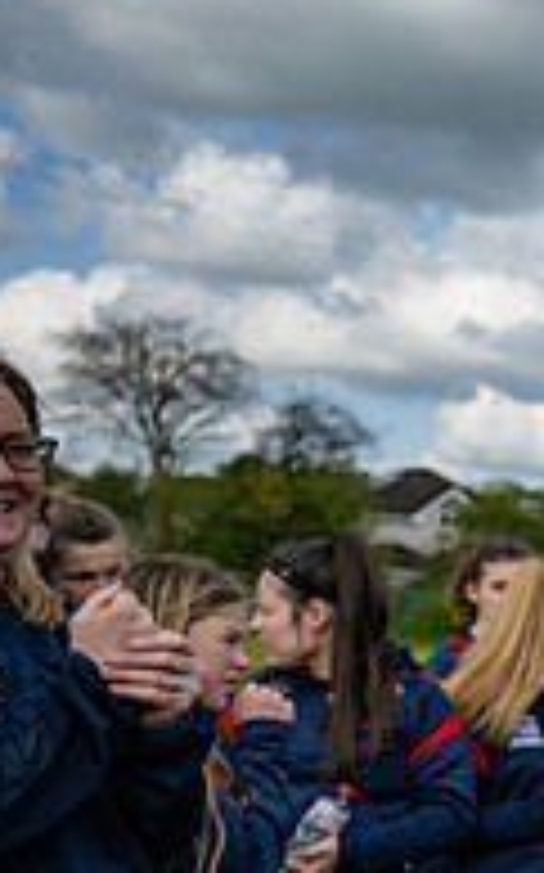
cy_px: 736
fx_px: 1734
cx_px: 1133
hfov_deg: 14.4
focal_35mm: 73
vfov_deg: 27.5
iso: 80
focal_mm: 24
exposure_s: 1/6400
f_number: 2.8
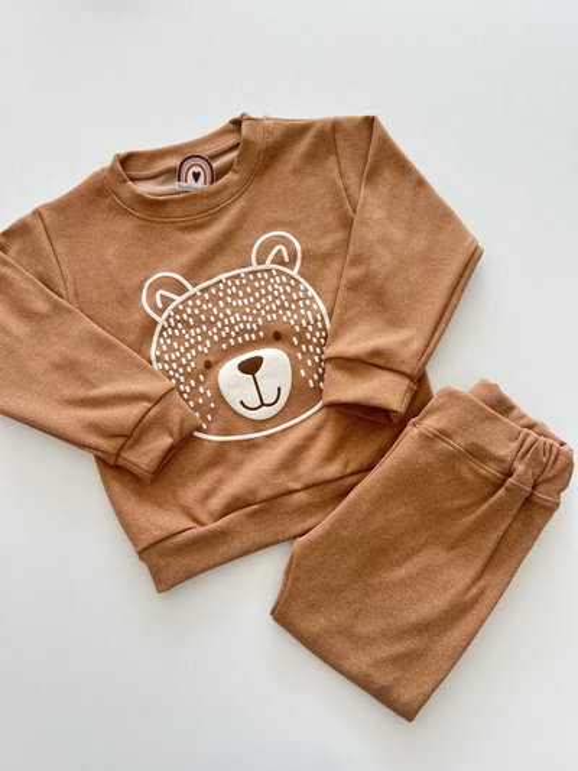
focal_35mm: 26
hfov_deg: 53.1
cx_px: 289
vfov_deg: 67.3
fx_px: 579
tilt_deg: -83.4
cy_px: 386
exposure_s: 1/171
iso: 50
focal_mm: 5.7
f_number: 1.5
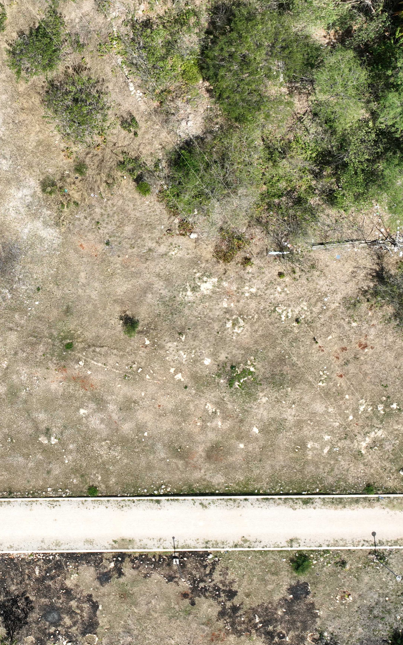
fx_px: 685
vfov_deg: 50.3
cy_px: 295
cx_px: 83
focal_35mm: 39
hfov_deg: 31.9
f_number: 2.8
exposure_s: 1/1250
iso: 100
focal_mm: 12.29
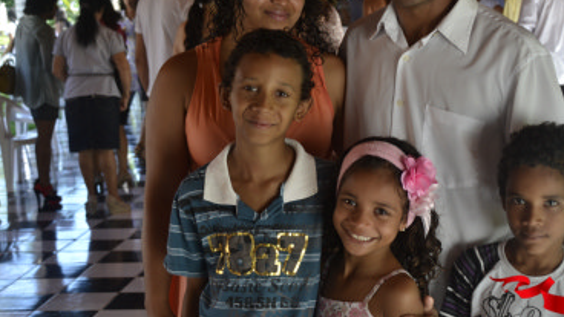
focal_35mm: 75
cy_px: 123
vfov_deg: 16.1
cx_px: 322
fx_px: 1117
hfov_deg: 28.3
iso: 250
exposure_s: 1/125
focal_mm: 35
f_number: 5.6
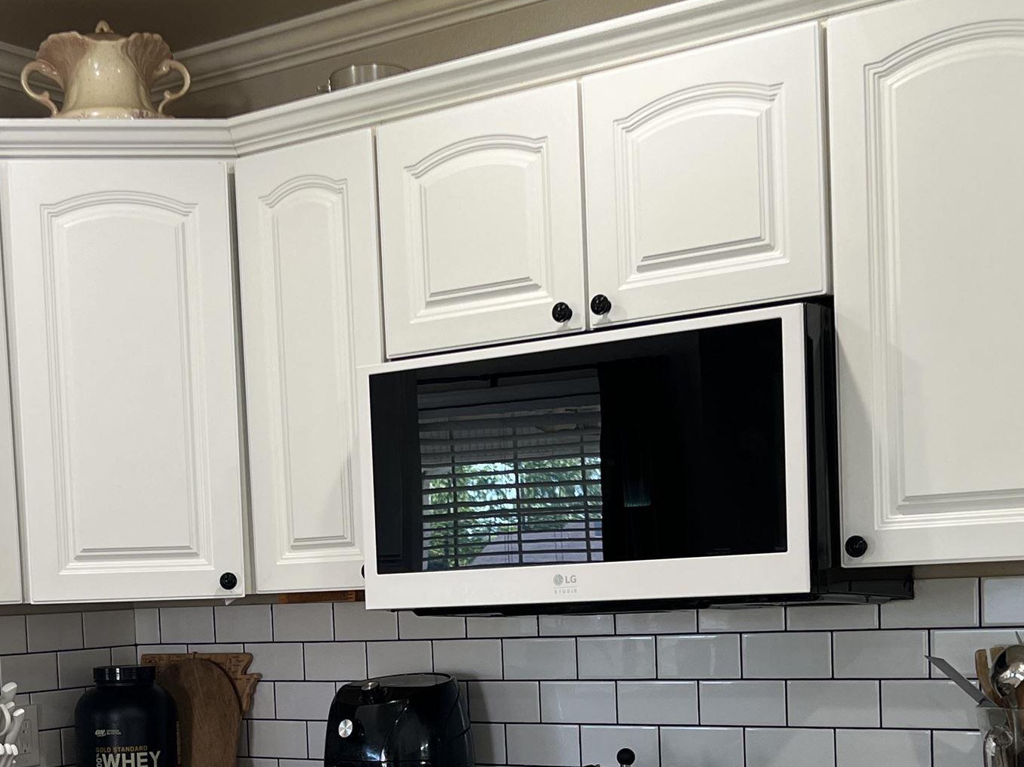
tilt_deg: -4.2
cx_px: 362
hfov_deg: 32.5
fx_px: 1745
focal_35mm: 59
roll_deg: +2.1
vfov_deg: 24.2
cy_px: 670
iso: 80
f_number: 1.5
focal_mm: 5.7
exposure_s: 1/120
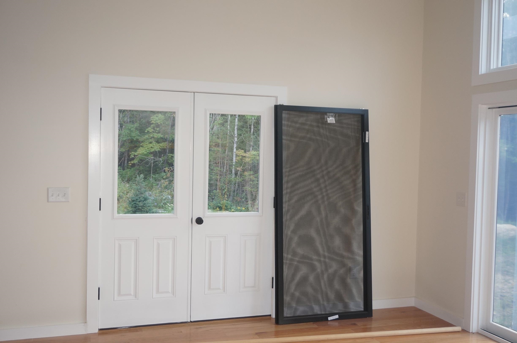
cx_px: 258
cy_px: 172
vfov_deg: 36.8
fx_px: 516
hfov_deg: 53.2
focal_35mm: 36
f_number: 4.5
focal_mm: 24
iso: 400
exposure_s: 1/160
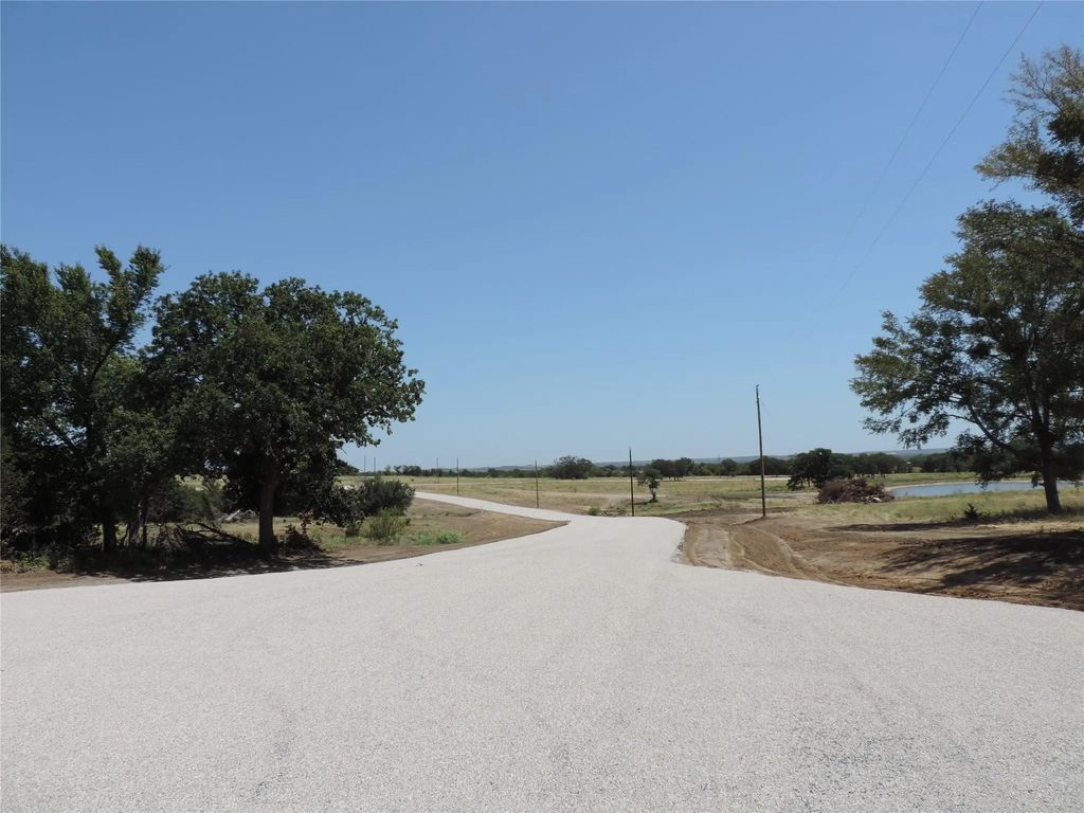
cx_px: 542
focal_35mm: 24
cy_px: 406
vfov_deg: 56.8
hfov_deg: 71.6
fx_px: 752
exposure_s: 1/1250
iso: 80
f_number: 3.3
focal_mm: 4.3
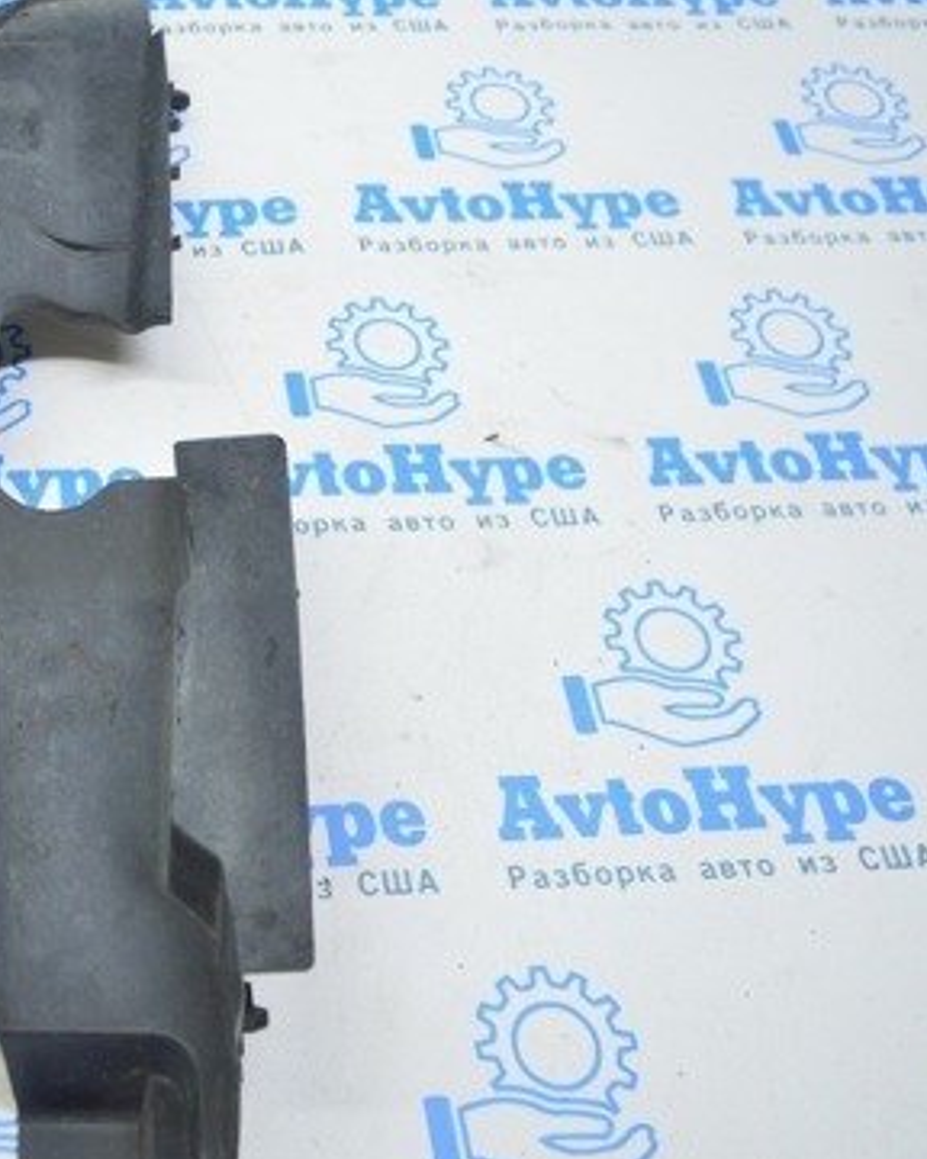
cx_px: 32
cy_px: 526
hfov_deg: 31.3
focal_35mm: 45
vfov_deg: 41.1
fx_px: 1543
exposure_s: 1/40
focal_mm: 18
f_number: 3.5
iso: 400
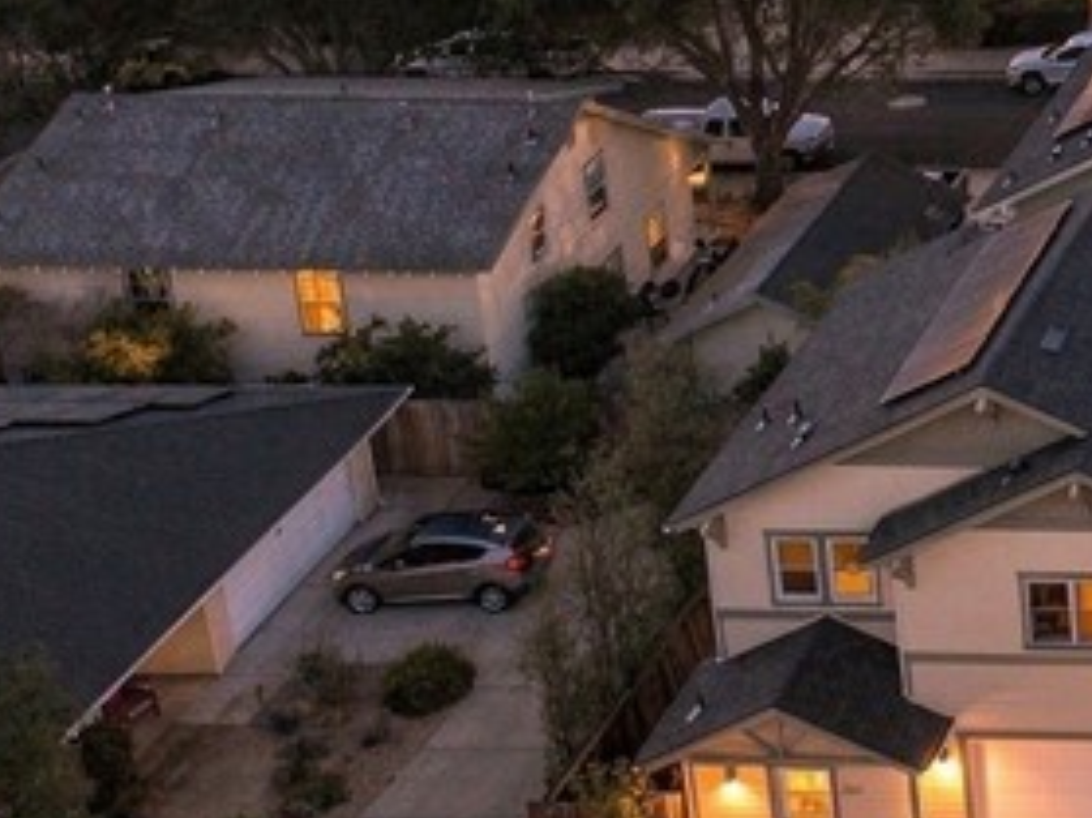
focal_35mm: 88
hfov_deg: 18.5
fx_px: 2775
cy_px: -194
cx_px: 1824
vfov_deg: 16.0
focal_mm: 12.3
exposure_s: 1/30
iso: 100
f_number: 2.8
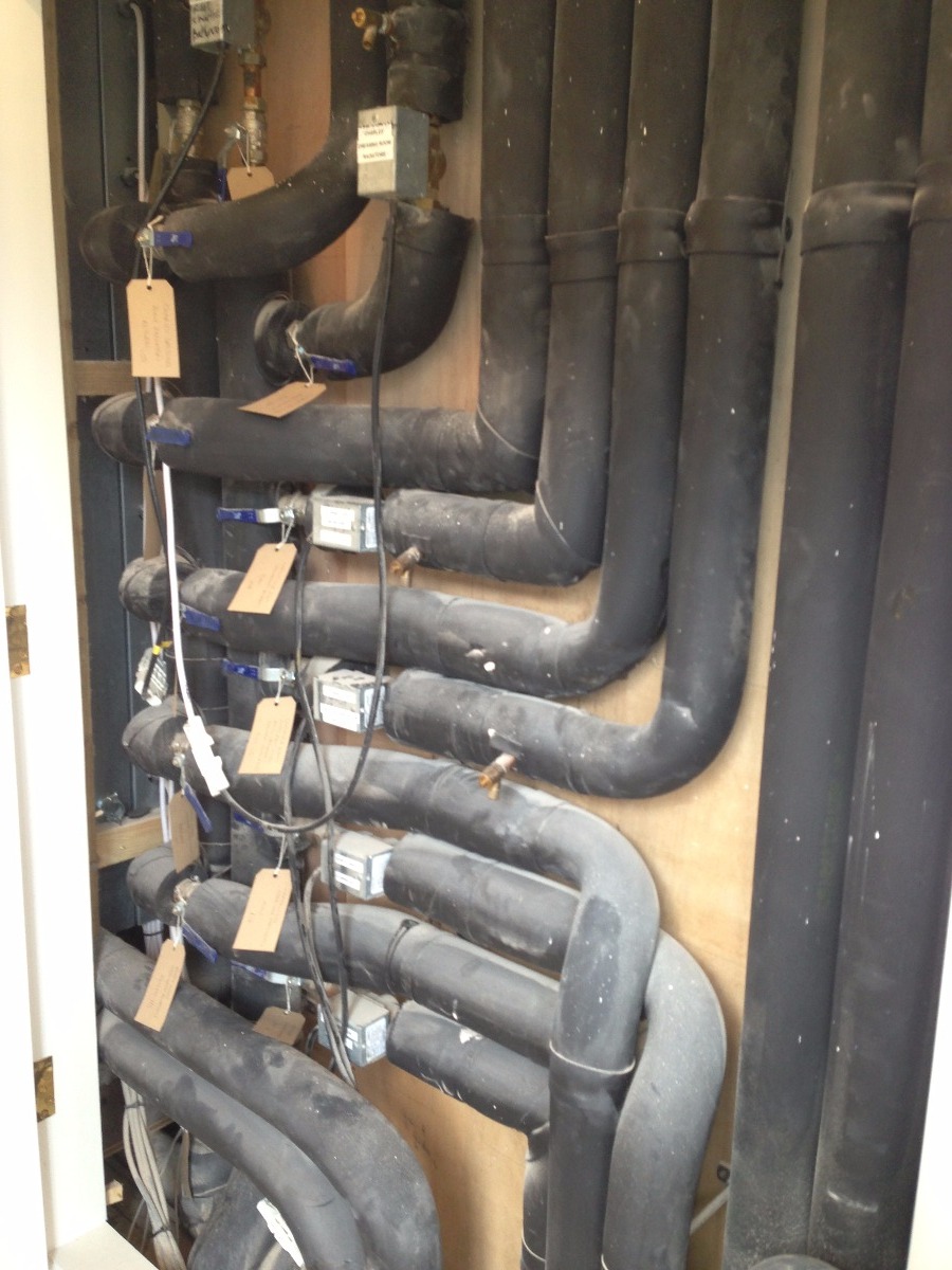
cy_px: 635
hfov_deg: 42.9
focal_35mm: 33
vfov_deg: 55.4
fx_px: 1210
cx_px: 476
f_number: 2.4
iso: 80
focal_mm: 4.13
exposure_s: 1/20
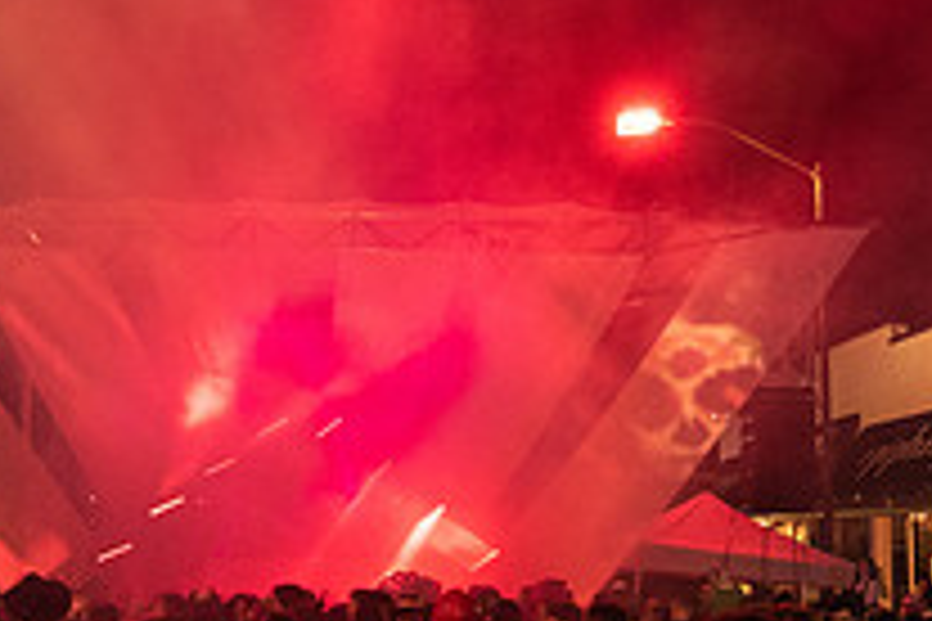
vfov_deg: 29.8
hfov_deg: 43.8
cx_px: 302
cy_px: 493
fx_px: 1139
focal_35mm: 44
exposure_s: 1/30
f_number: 3.5
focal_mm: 14
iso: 2000
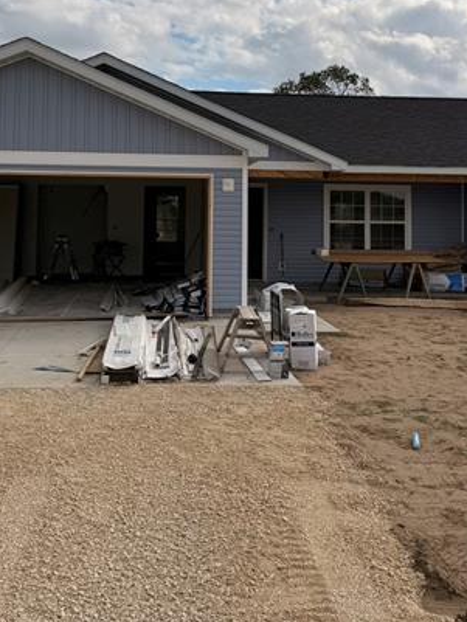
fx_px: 827
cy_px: 168
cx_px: 234
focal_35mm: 46
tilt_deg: +4.0
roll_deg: -0.9
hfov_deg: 31.5
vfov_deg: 40.3
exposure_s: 1/10309
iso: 80
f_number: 1.78
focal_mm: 6.76
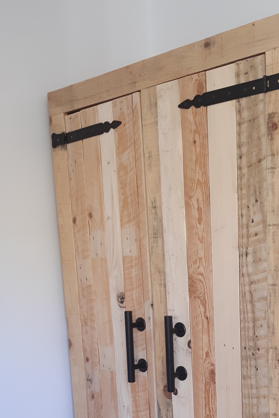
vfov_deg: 38.8
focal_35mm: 48
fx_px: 558
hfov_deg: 27.7
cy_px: 362
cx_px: 206
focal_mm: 3.92
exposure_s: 1/50
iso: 125
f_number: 1.7
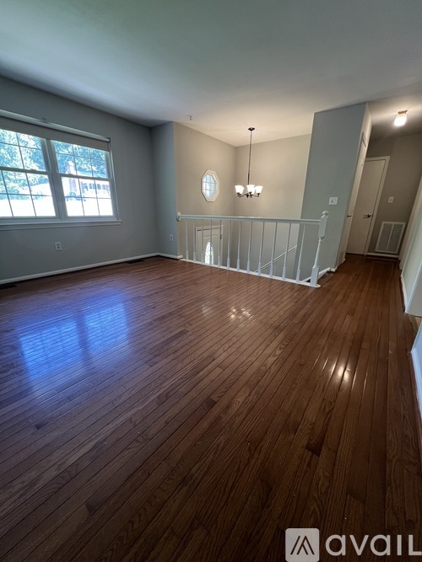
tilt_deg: -16.8
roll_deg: -0.3
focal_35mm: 13
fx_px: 211
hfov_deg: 89.9
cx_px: 211
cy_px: 281
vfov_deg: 106.2
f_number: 1.8
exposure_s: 1/60
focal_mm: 1.57
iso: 160
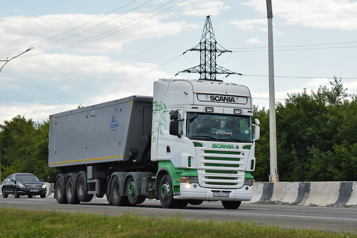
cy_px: 119
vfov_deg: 16.6
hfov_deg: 24.6
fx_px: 818
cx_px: 178
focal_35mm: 82
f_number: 6.3
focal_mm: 55
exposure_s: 1/1000
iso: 400
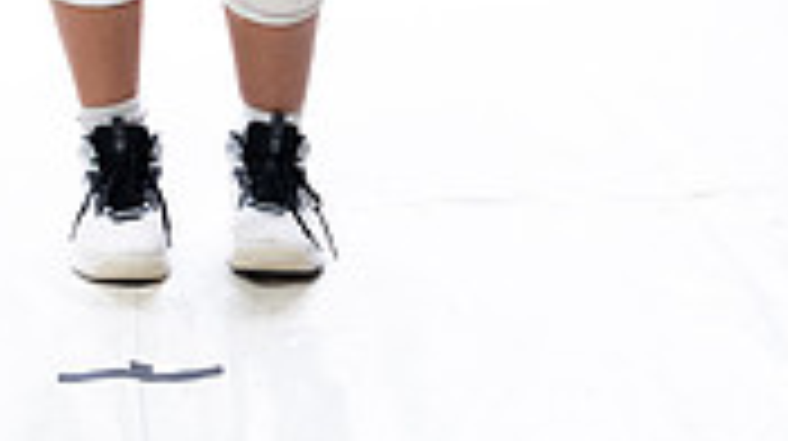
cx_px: 144
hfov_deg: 15.8
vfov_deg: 8.3
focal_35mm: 135
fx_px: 2818
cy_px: -544
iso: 640
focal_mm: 50
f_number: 5.6
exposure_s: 1/250
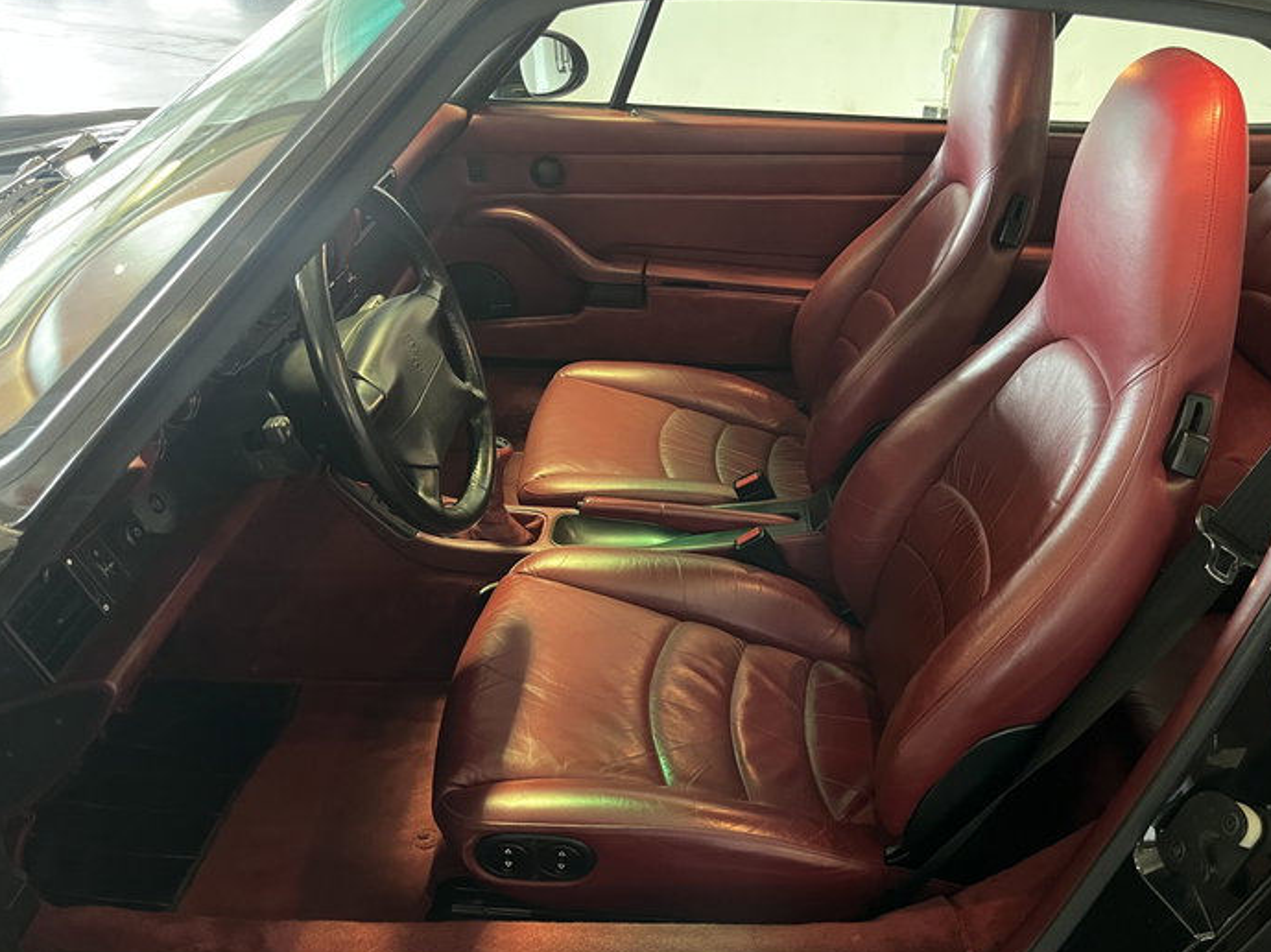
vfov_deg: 48.2
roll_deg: -1.6
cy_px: 491
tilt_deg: -30.2
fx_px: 1064
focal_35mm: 29
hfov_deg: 61.5
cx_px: 703
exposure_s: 1/25
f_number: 1.6
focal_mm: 5.1
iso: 500
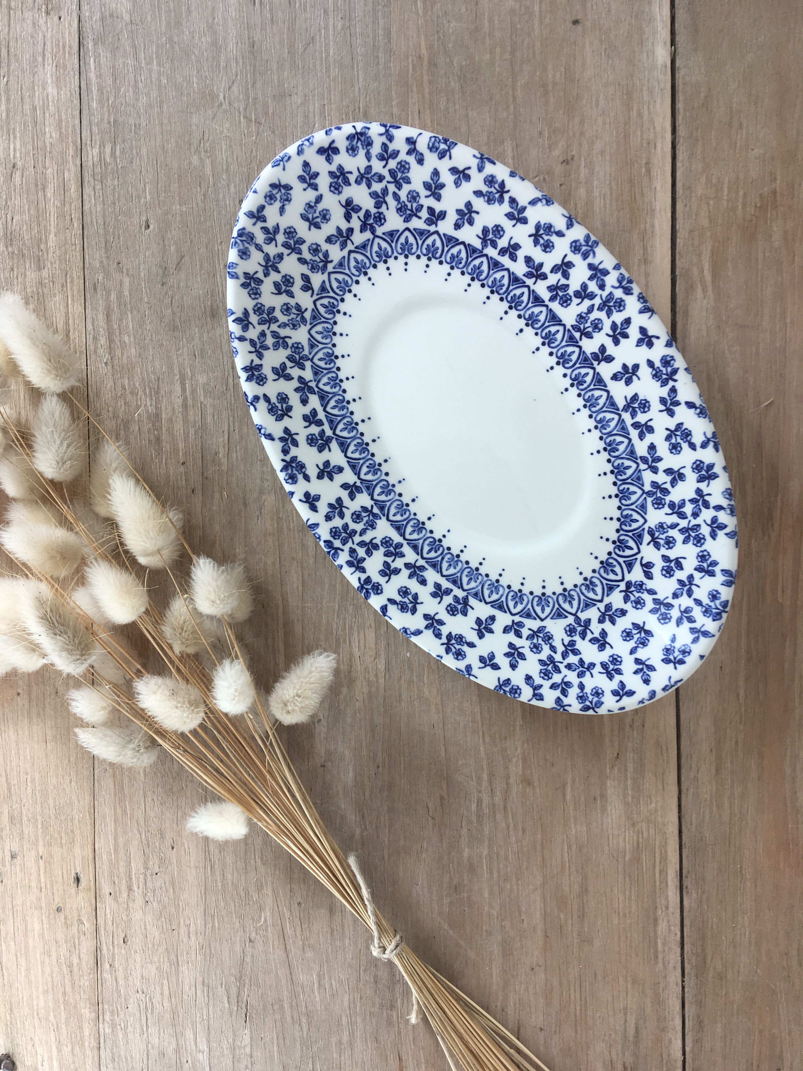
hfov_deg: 48.2
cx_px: 402
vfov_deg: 61.7
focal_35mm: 29
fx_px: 897
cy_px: 536
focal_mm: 4.15
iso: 25
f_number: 2.2
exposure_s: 1/50
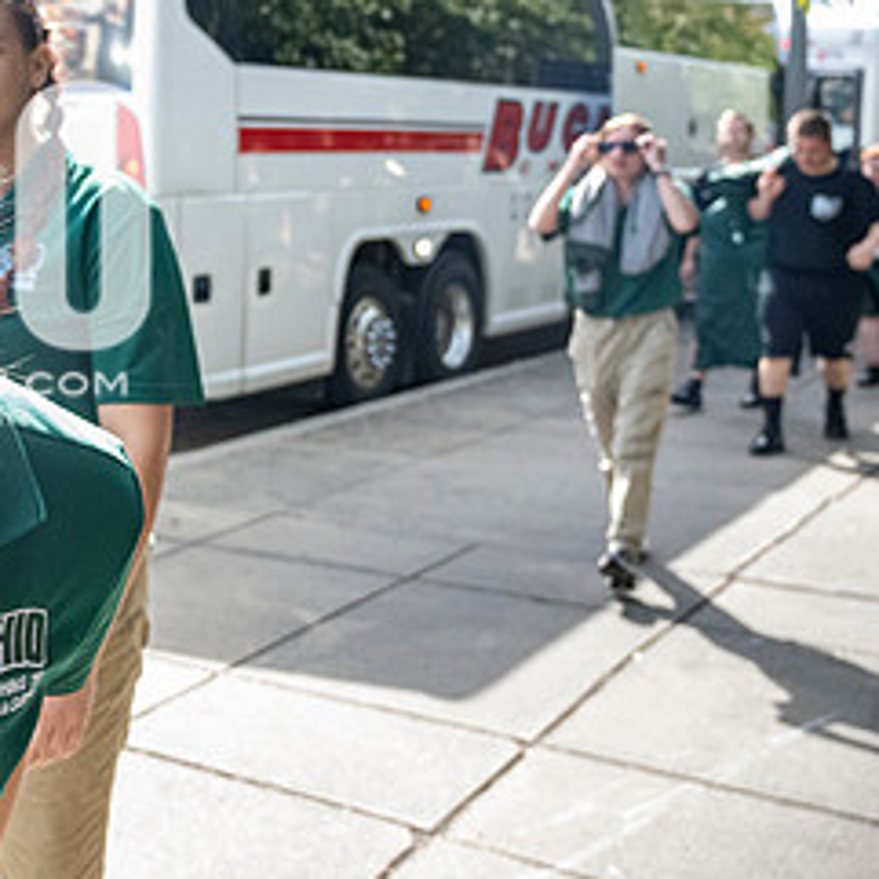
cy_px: 253
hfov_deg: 30.4
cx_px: -124
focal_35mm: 49
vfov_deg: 34.2
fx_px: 1408
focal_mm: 24
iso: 3200
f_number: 4
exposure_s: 1/3200
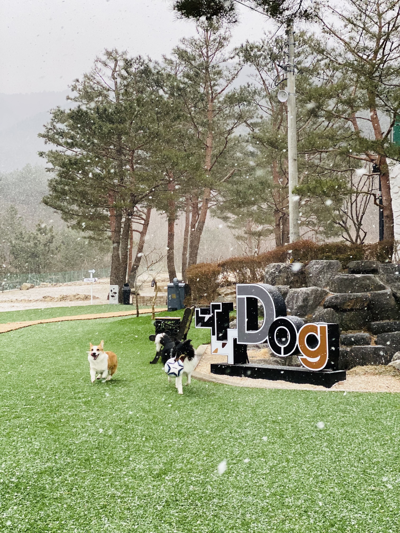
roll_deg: +0.0
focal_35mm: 52
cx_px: 200
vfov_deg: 36.8
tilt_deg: +2.5
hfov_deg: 28.0
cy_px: 266
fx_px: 801
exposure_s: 1/122
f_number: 2
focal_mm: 6
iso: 80
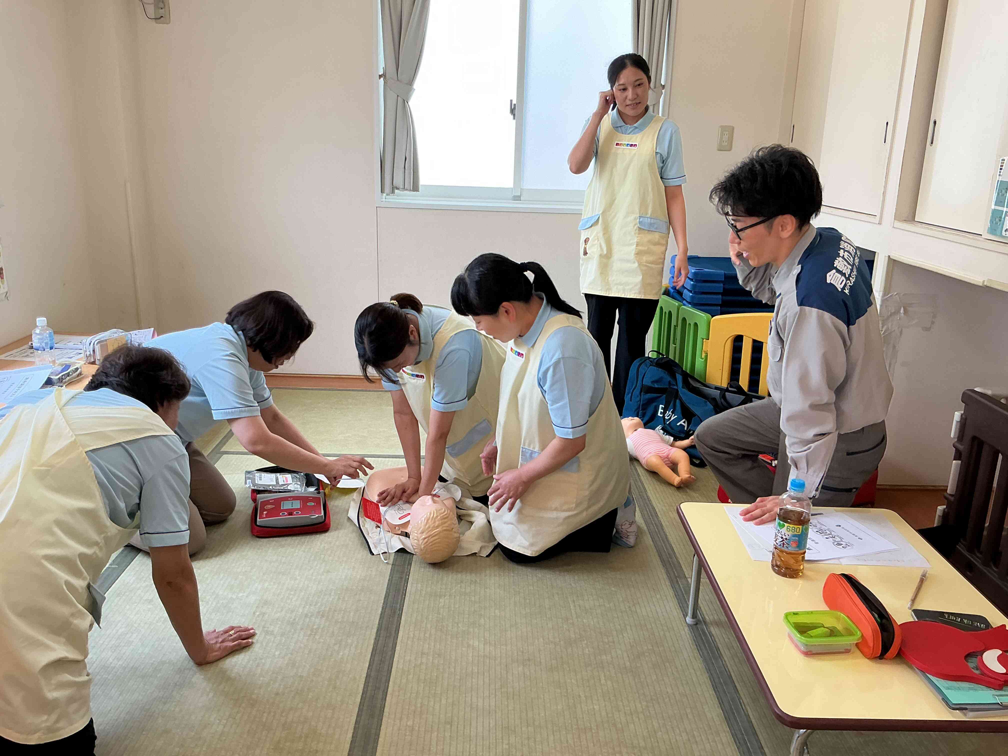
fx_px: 844
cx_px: 504
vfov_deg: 48.2
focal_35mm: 29
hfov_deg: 61.7
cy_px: 378
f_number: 1.8
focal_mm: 3
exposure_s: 1/120
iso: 25
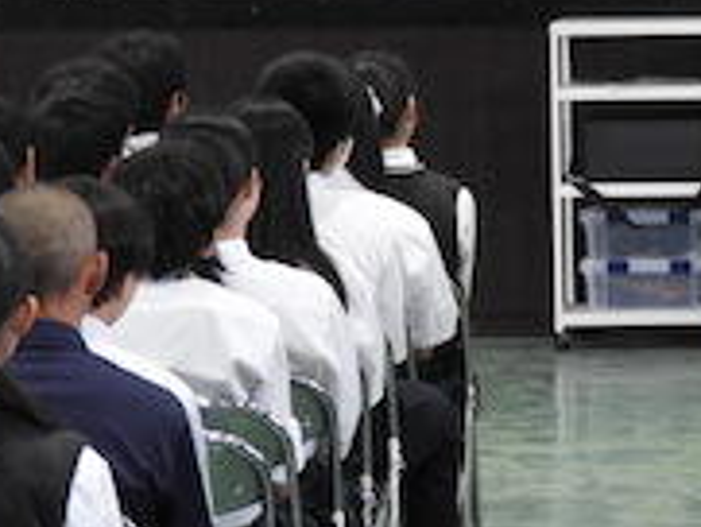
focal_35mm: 398
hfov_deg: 5.0
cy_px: 62
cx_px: 716
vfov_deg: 3.7
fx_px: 8065
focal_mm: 32.2
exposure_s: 1/25
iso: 400
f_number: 5.3
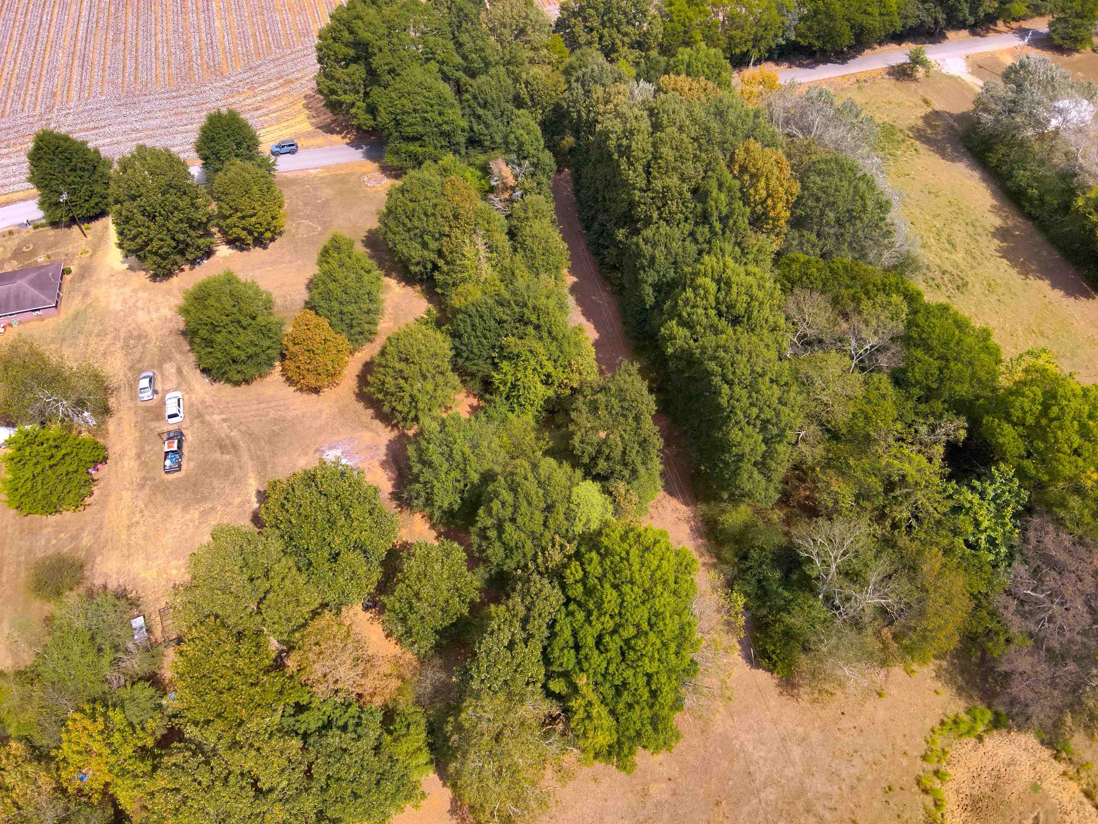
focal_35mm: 24
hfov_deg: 71.6
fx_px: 761
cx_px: 549
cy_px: 412
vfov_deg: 56.8
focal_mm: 4.4
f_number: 2.8
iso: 100
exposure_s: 1/1250
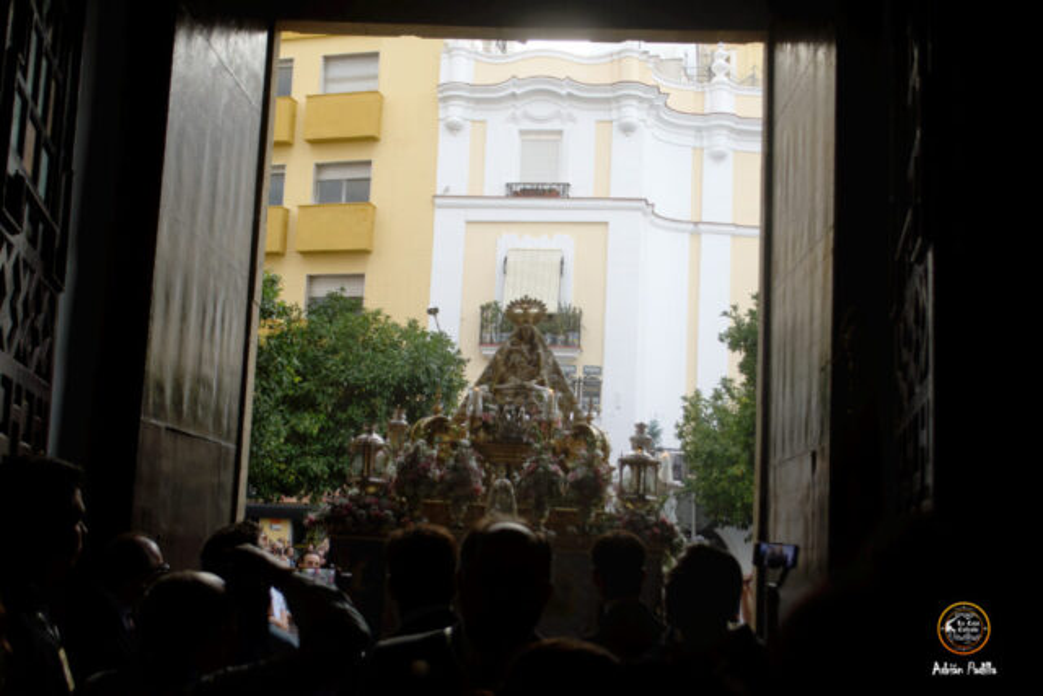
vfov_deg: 31.9
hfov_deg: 46.4
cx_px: 522
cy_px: 348
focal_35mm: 42
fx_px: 1217
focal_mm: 28
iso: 800
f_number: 4.5
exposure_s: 1/2000
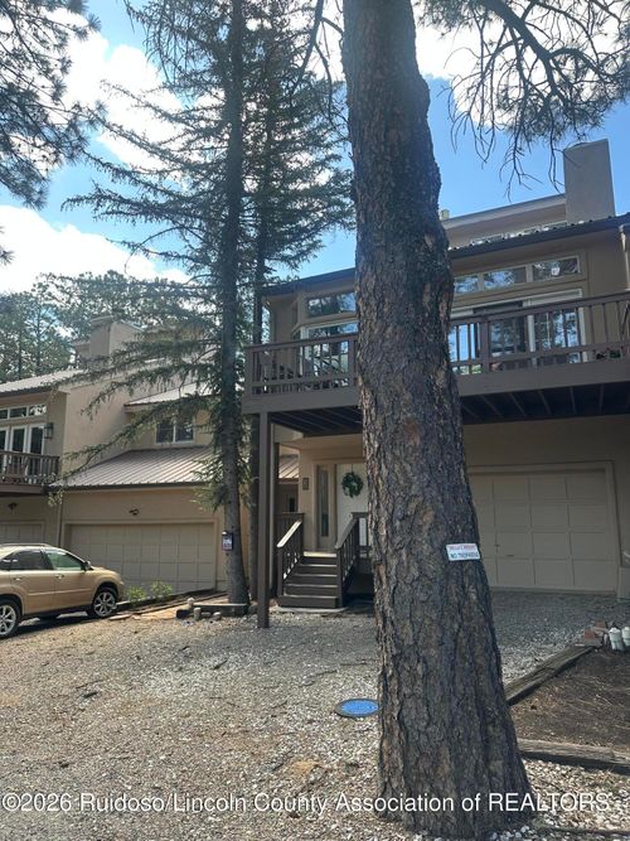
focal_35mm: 24
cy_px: 420
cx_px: 315
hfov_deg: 56.8
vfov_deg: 71.6
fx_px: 583
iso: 80
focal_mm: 6.86
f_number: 1.78
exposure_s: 1/511
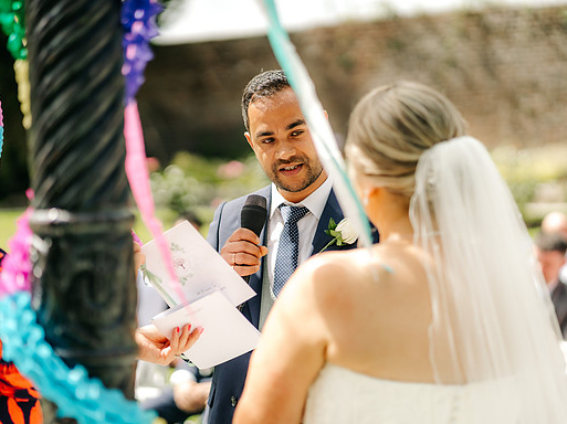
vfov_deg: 15.7
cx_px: 281
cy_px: 213
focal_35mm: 94
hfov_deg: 20.9
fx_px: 1539
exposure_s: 1/4000
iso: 100
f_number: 2
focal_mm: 85
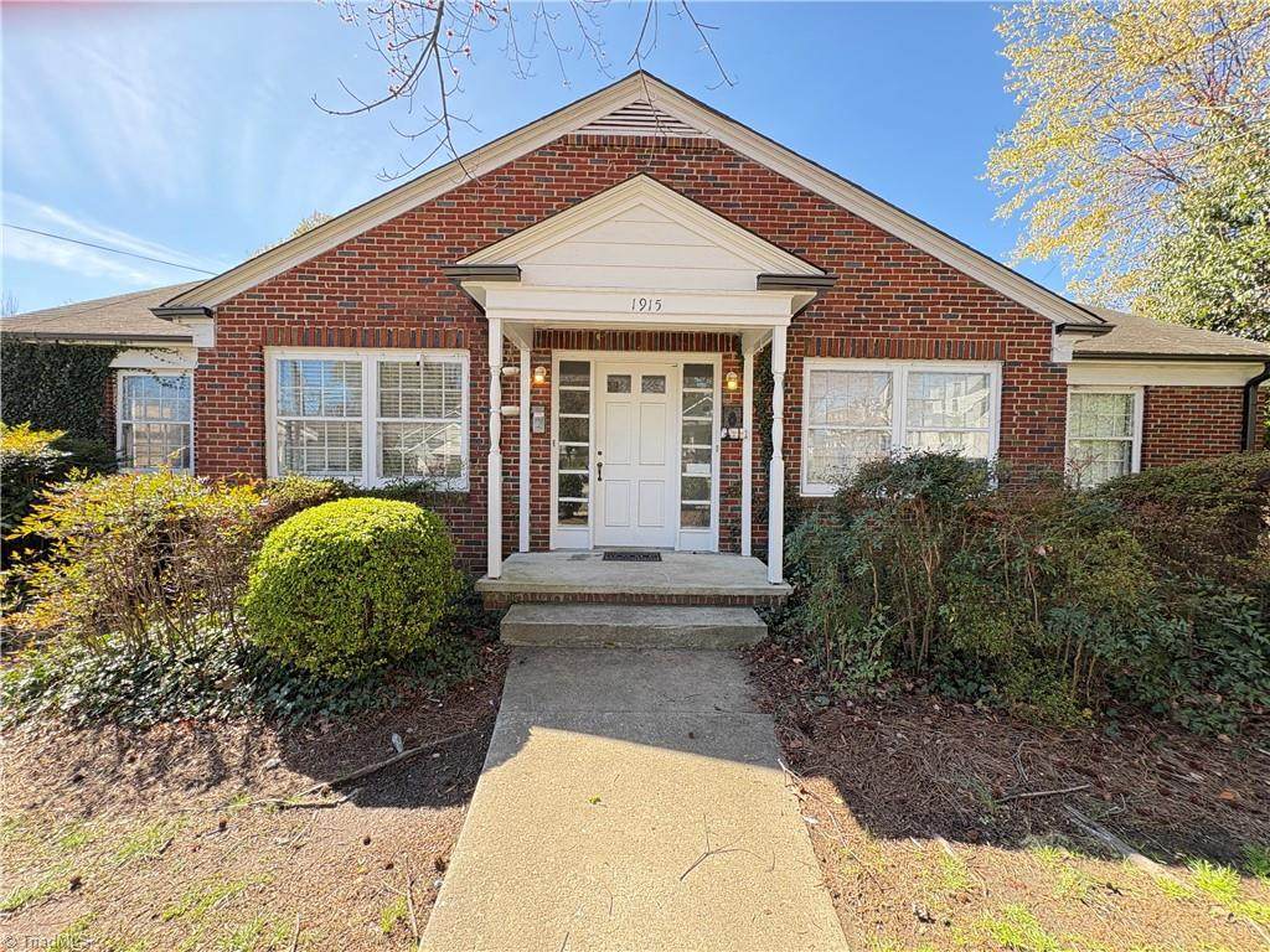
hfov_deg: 102.1
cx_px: 635
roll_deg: -0.4
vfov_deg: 85.7
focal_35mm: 14
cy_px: 476
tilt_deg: -1.6
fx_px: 514
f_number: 2.2
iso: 50
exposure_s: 1/160
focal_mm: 2.22
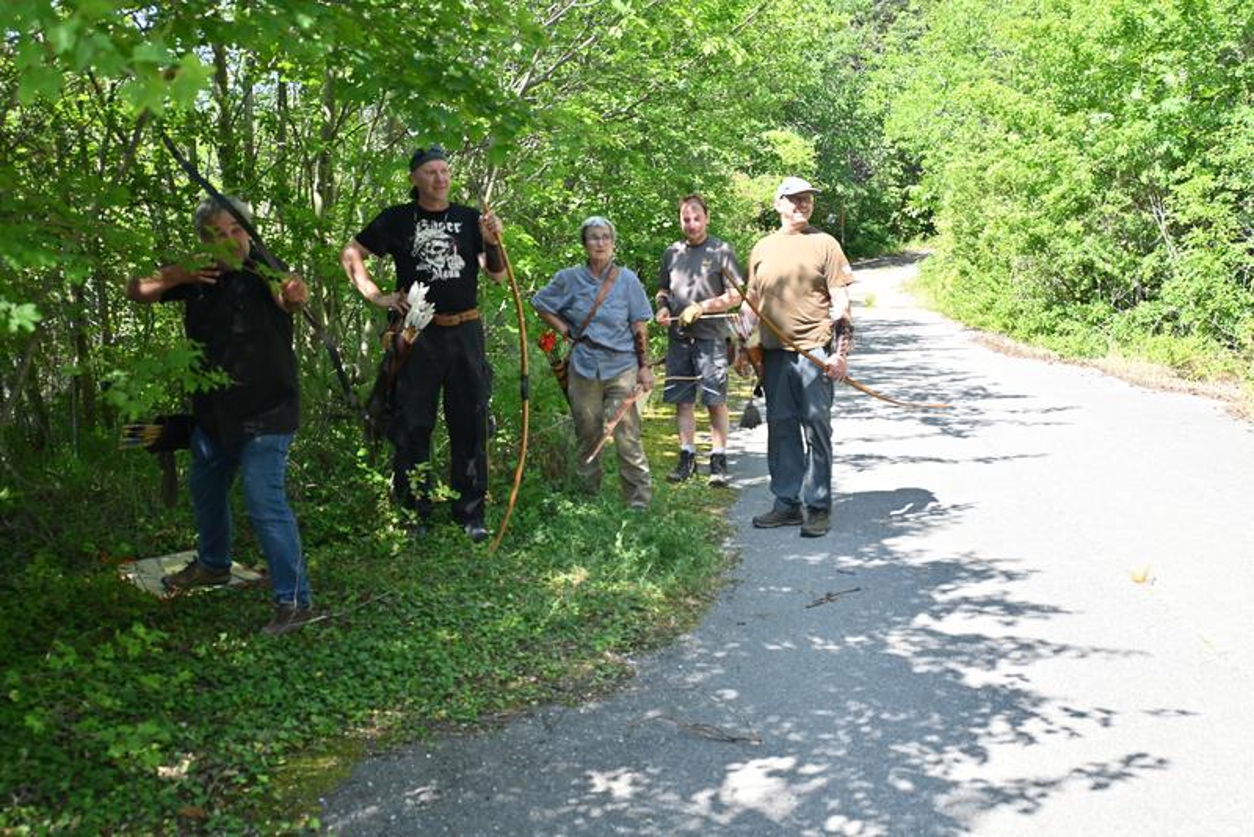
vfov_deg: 36.0
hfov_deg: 51.9
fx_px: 1289
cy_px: 418
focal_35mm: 37
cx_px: 627
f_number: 5.3
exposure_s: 1/250
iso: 200
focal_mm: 37
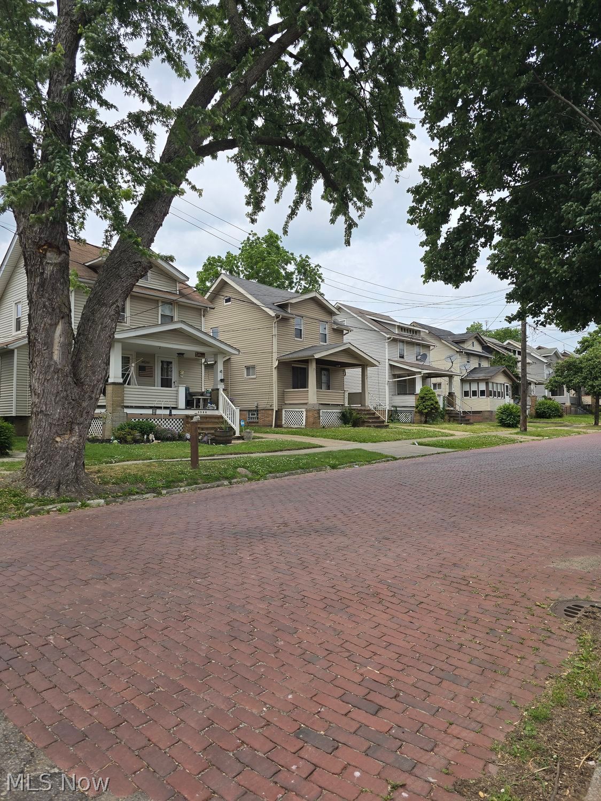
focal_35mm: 23
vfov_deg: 73.9
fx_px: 532
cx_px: 300
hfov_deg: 58.9
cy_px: 400
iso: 12
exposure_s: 1/697
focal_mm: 6.3
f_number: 1.7
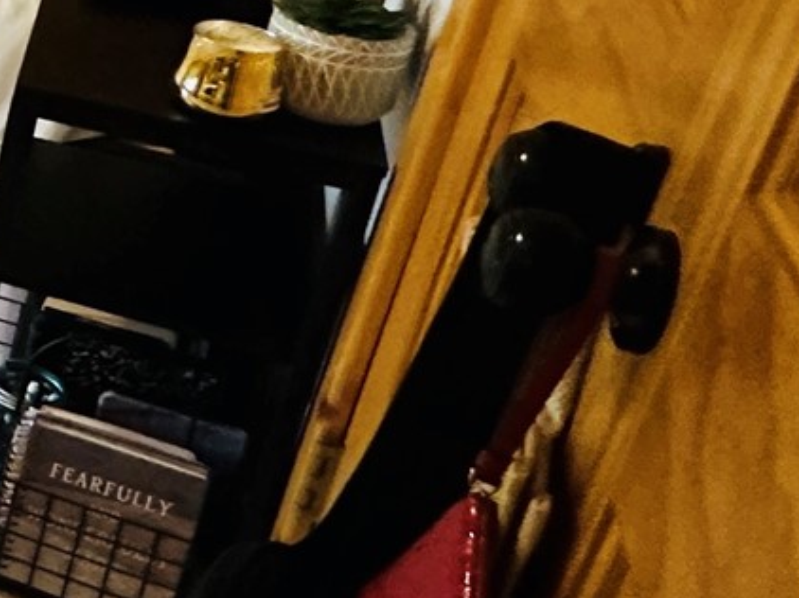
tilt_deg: -20.6
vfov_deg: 20.4
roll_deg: +0.3
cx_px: -907
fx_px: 1569
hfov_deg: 17.4
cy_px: -95
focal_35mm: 68
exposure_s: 1/60
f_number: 2.2
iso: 400
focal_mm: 2.22
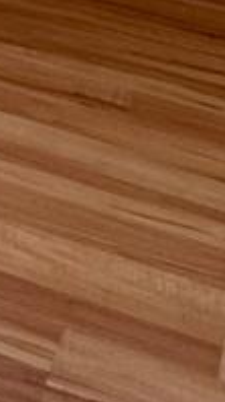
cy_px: -587
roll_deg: +0.3
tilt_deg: -3.6
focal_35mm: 148
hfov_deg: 5.9
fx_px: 1574
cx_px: -872
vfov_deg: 11.7
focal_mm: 2.22
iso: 50
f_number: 2.2
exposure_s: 1/99
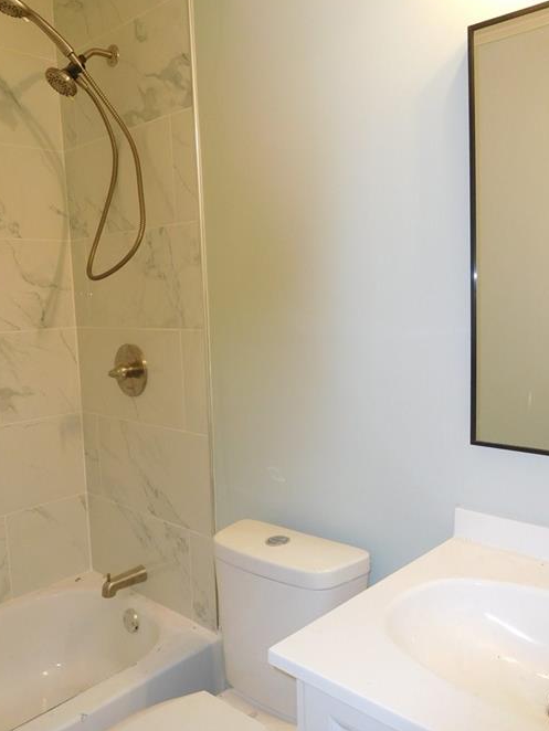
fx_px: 613
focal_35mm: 29
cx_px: 305
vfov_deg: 61.6
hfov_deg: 48.2
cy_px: 361
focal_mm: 4.5
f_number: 3.4
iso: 220
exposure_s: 1/30
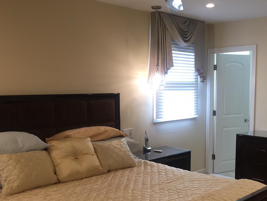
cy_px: 125
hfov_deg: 44.6
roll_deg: -1.5
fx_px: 324
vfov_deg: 34.2
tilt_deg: -7.0
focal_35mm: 42
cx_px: 158
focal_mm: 4.15
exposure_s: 1/30
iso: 32
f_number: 2.2
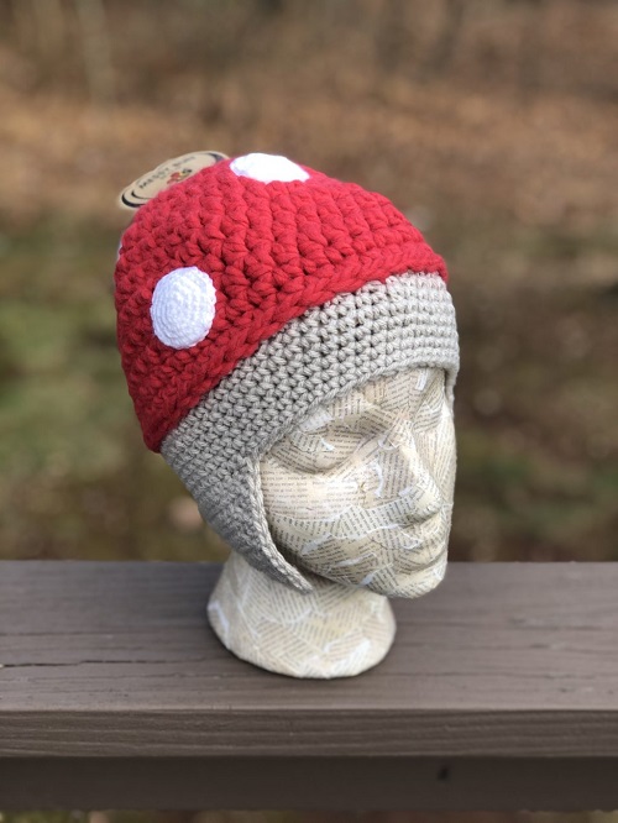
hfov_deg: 25.7
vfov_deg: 33.8
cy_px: 412
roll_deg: -0.5
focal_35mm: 57
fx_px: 1356
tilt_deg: -27.9
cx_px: 309
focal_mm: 6.6
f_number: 2.8
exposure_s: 1/120
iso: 32
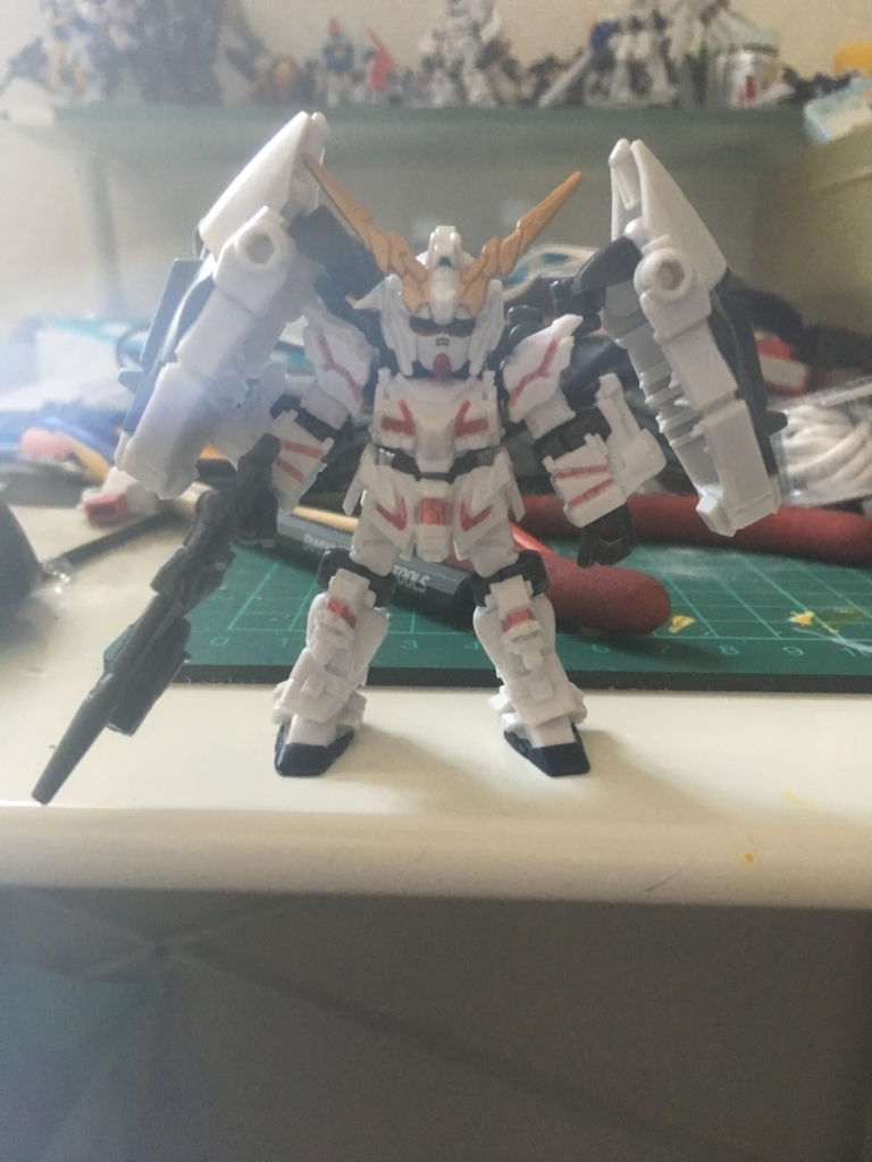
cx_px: 436
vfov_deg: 61.7
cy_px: 581
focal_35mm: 29
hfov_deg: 48.2
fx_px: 974
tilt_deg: -13.7
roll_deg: -1.9
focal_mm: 4.15
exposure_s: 1/30
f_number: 2.2
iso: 160
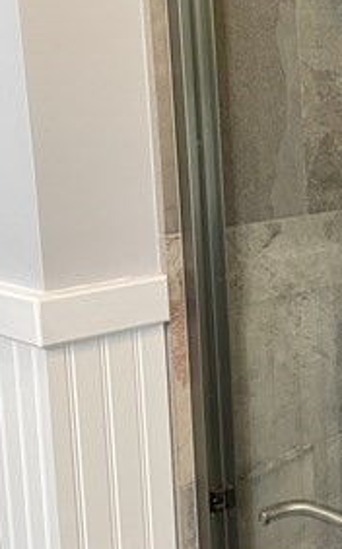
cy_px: 257
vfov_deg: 27.5
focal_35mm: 75
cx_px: 480
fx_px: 1120
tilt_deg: -11.0
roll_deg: +0.4
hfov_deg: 16.2
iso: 100
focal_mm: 4.2
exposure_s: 1/60
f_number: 1.6
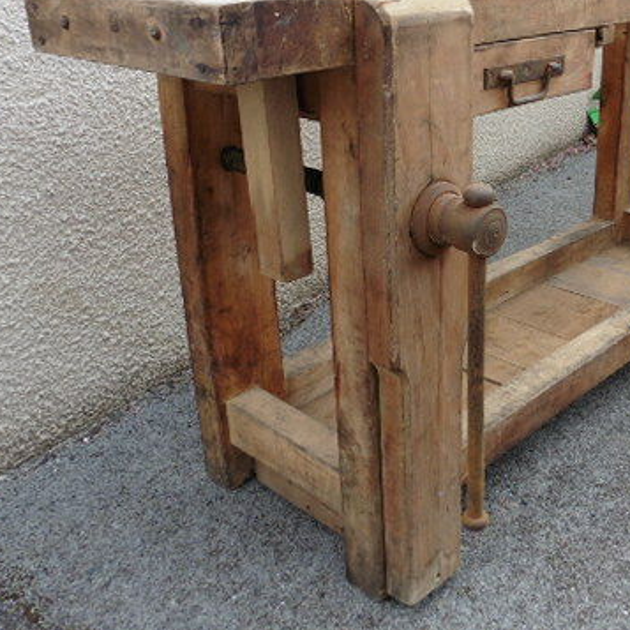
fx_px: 782
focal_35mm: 38
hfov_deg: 43.2
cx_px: 427
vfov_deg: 43.6
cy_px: 247
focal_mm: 4.3
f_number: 4
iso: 100
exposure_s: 1/125
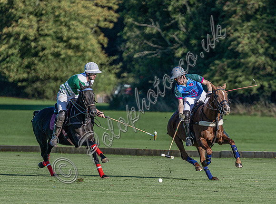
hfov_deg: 2.6
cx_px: 173
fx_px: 6026
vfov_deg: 1.9
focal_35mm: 760
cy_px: 162
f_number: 5.6
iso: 400
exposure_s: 1/2000
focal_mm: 400
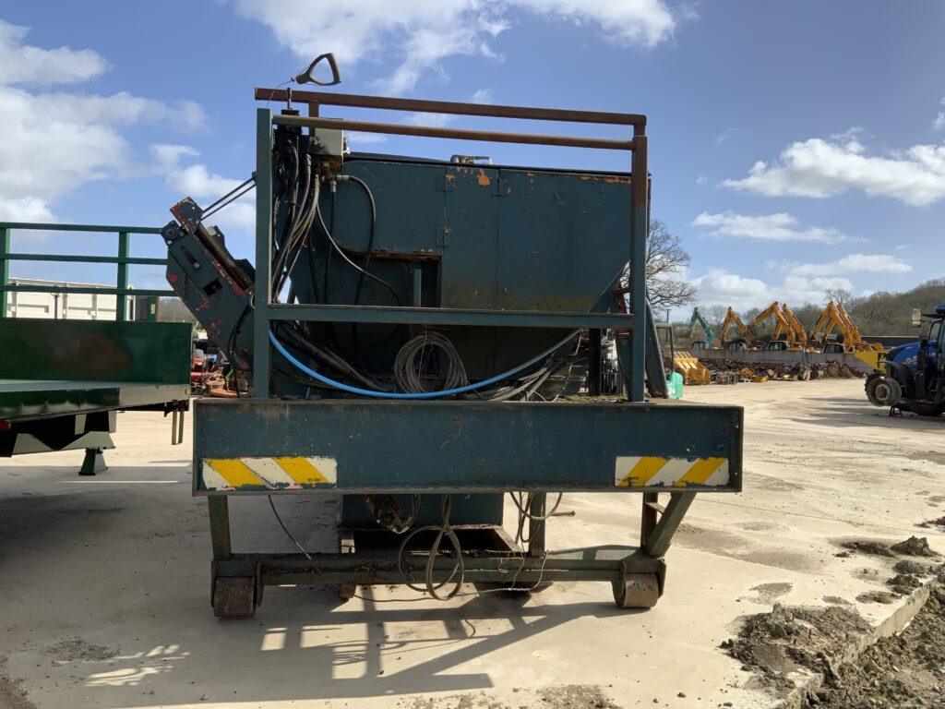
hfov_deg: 61.7
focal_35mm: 29
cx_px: 472
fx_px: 792
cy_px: 354
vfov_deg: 48.2
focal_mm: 3
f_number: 1.8
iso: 16
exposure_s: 1/1912
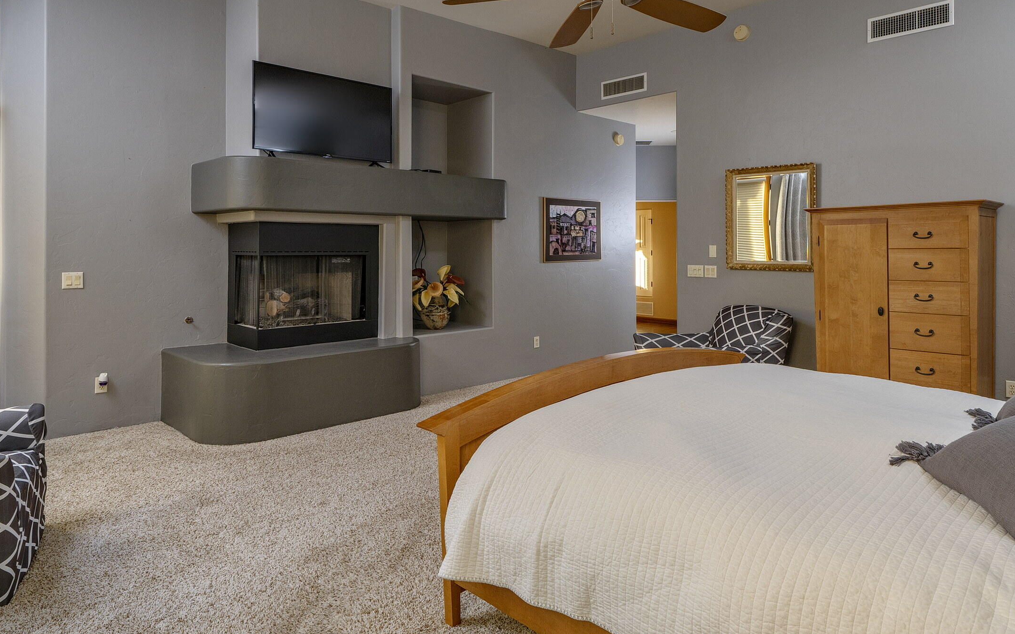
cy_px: 251
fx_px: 553
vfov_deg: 59.1
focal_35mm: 20
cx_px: 525
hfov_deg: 85.0
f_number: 10
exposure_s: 1/3
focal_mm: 15
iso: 200
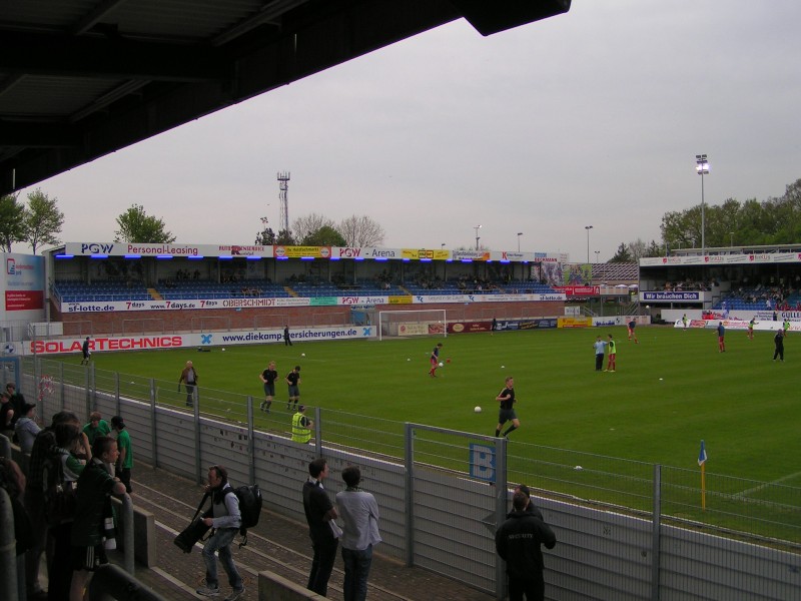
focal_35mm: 38
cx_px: 400
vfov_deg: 37.7
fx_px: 879
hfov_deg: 49.0
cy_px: 300
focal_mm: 5.8
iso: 50
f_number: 2.8
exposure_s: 1/400
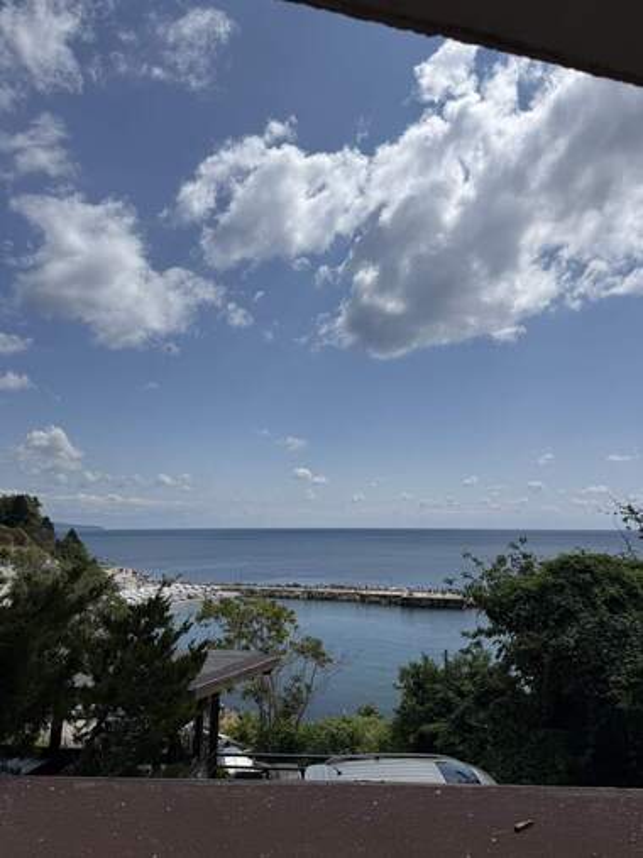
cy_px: 429
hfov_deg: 56.8
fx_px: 595
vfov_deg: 71.6
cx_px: 322
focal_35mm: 24
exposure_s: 1/14286
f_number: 1.78
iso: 80
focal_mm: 6.76
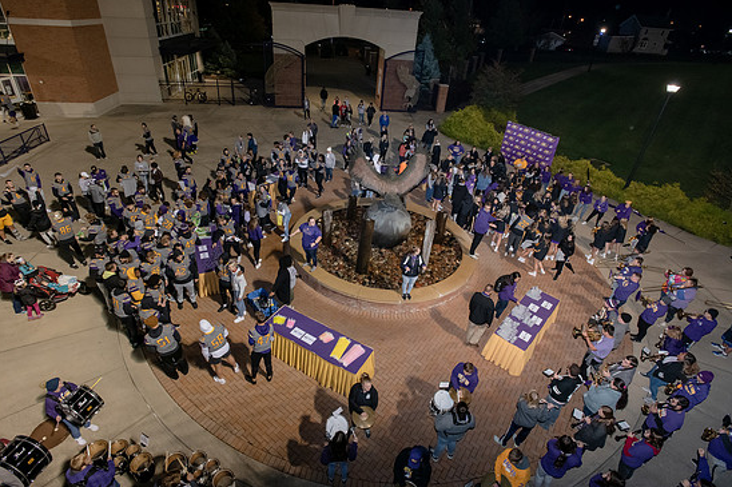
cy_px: 234
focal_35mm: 18
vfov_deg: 67.3
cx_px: 351
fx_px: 366
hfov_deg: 90.0
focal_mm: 17
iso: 2500
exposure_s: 1/80
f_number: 5.6
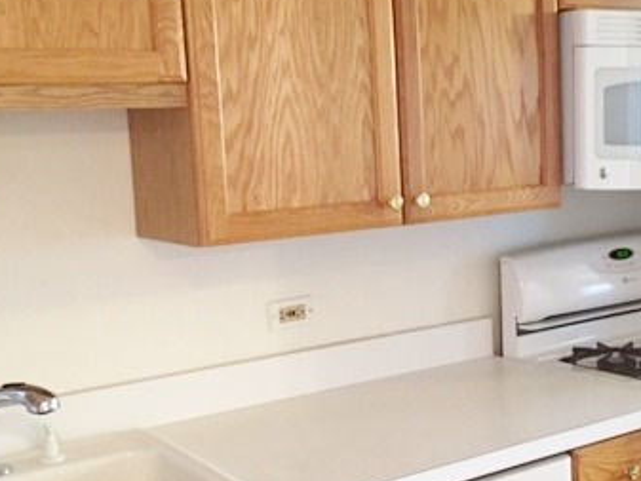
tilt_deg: -6.4
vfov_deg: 26.6
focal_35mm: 55
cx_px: 432
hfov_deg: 34.6
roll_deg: +2.4
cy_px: 245
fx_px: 1019
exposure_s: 1/15
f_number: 2.2
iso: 250
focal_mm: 4.15
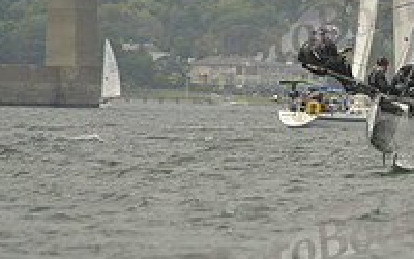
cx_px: 586
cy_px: 107
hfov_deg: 1.8
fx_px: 13370
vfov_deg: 1.1
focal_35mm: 1185
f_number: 7.1
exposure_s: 1/1600
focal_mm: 400
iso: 280
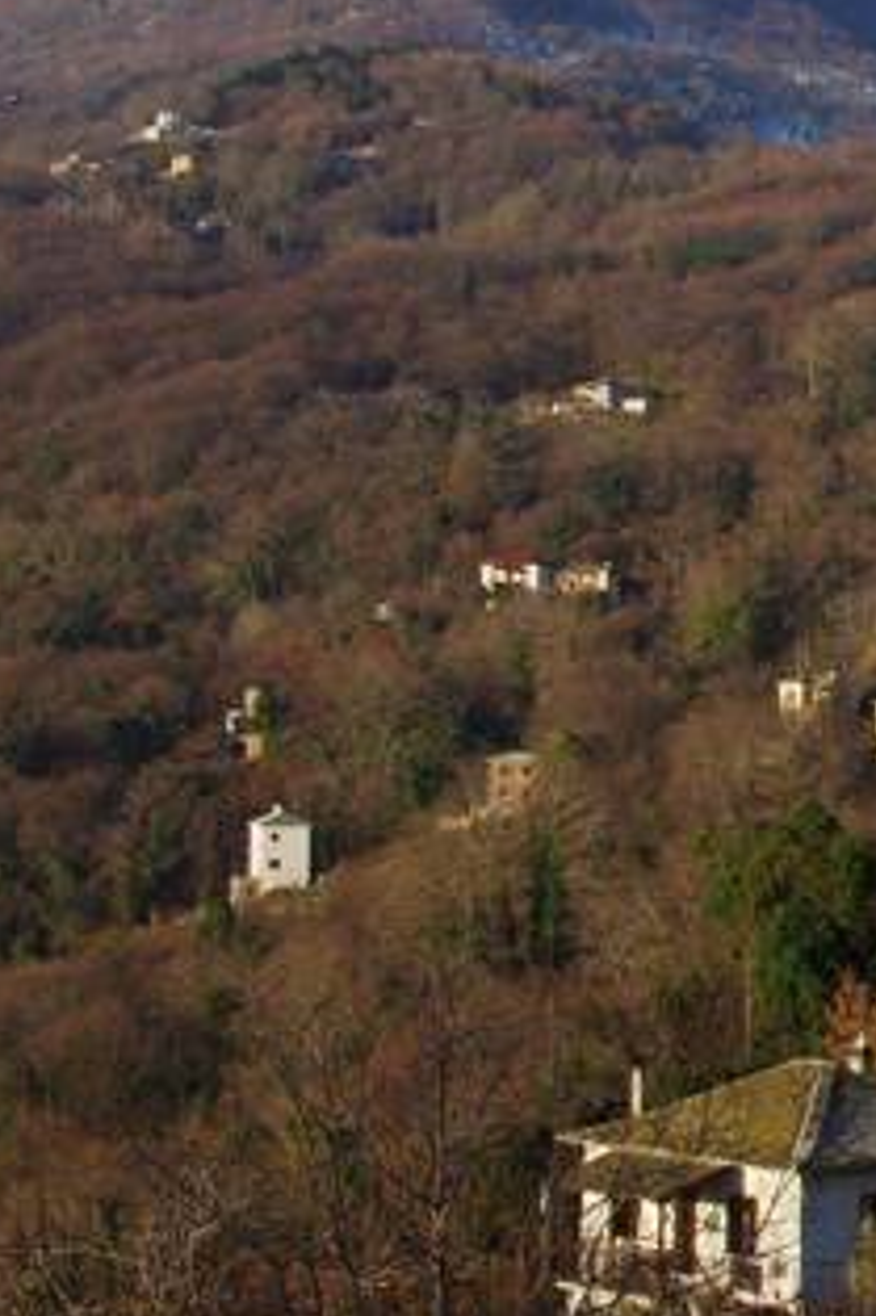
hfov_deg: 8.2
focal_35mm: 163
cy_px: 402
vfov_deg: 12.6
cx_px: 1425
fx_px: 5956
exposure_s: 1/200
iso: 100
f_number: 9
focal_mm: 43
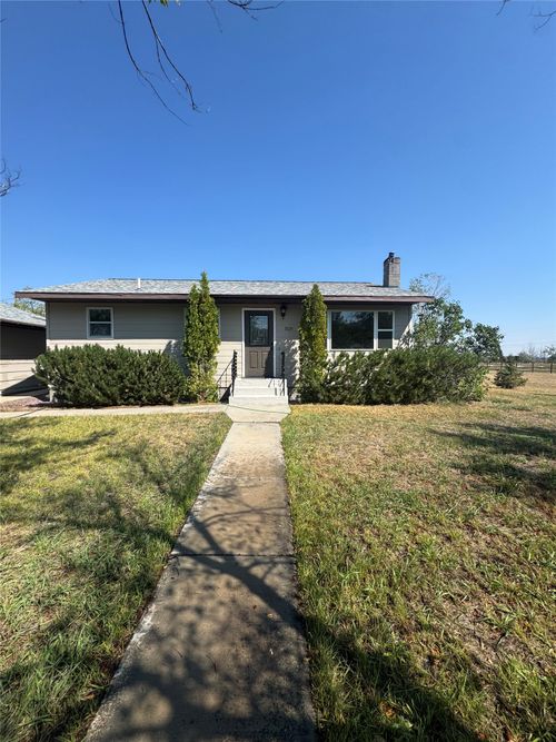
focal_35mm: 14
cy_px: 371
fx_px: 300
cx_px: 278
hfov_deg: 85.7
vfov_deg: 102.1
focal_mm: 2.22
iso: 50
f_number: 2.2
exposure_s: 1/1637
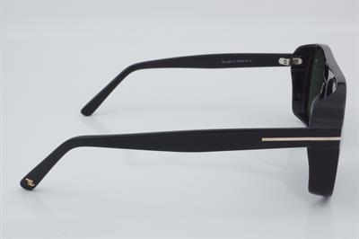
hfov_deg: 29.9
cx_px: 180
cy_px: 120
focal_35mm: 68
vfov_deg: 20.1
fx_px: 673
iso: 100
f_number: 32
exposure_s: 1/4
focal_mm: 45
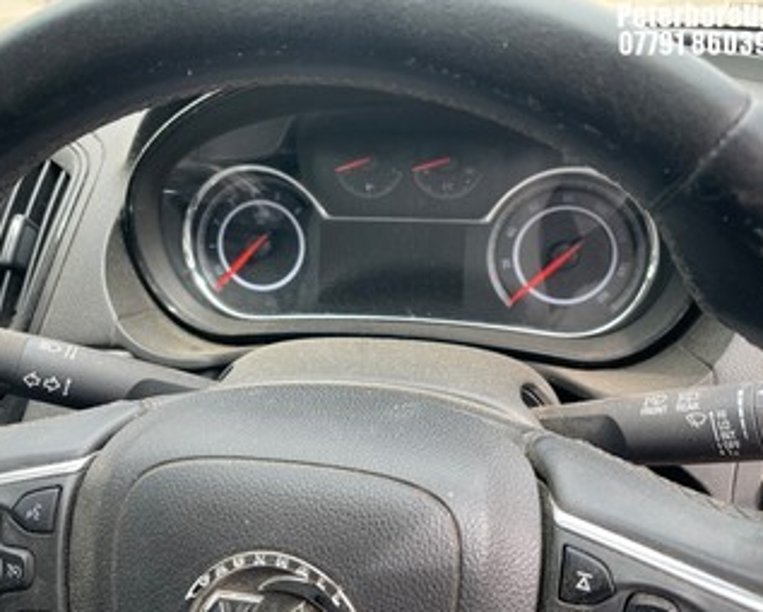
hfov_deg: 62.2
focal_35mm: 28
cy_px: 313
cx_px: 371
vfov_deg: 51.6
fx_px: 633
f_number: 1.6
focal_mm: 4.2
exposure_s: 1/136
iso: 32
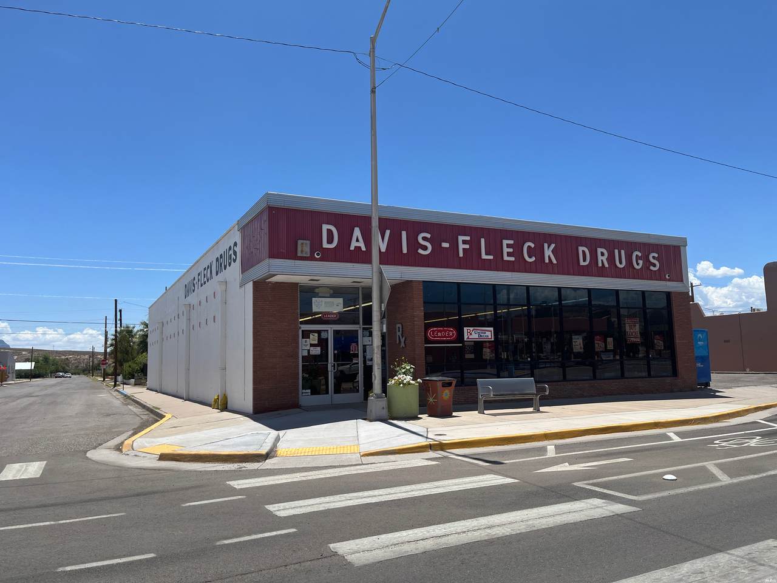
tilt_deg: +6.8
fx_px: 584
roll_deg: +1.7
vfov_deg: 53.1
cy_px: 292
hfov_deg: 67.3
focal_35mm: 26
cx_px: 388
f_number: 1.6
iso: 50
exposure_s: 1/5319
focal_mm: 5.1
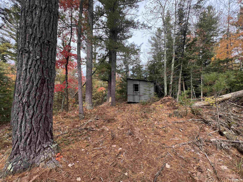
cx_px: 122
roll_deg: +0.2
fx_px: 91
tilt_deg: +2.6
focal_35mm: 13
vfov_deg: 89.9
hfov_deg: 106.2
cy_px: 91
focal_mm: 1.57
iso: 32
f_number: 1.8
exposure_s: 1/229
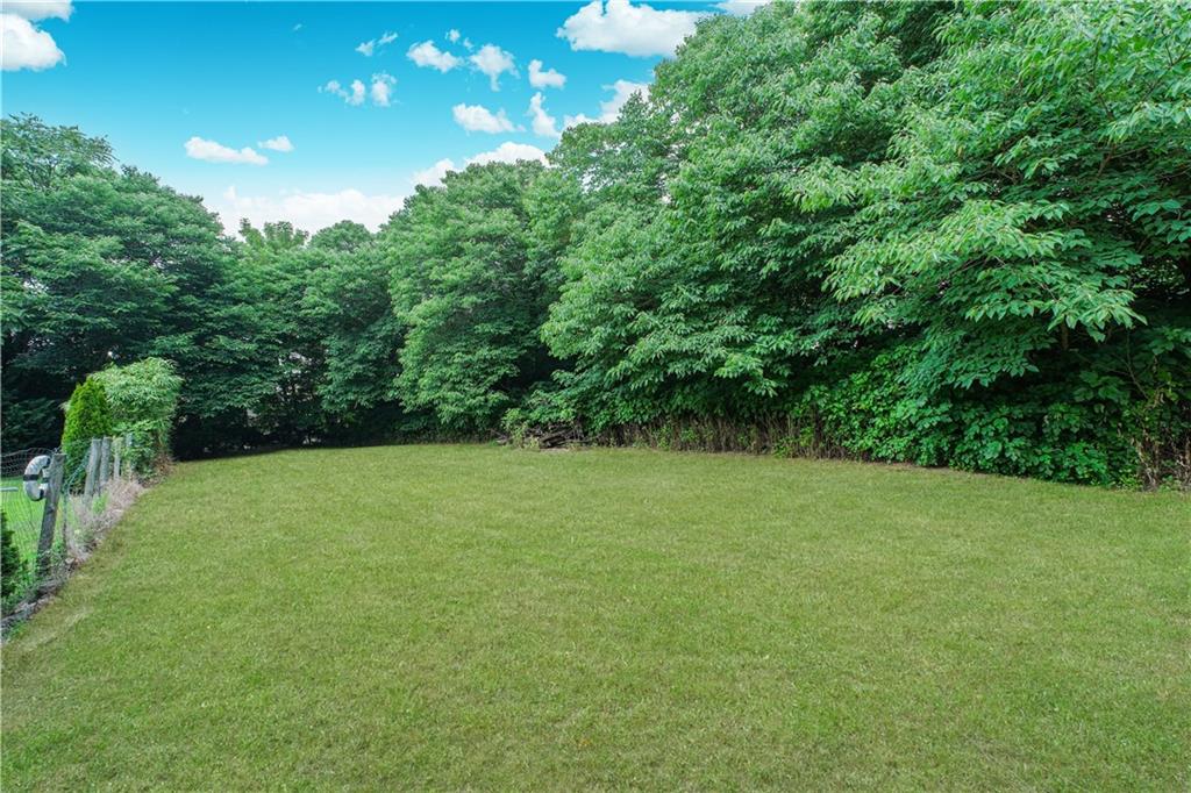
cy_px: 396
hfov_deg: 100.4
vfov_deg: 77.3
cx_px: 596
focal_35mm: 15
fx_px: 496
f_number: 8
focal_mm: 10
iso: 100
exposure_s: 1/60
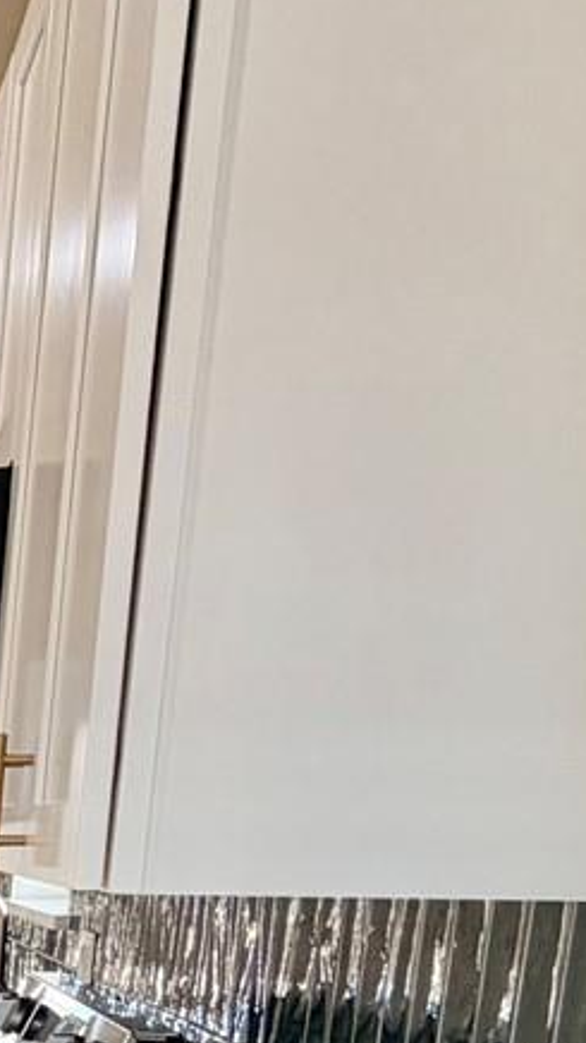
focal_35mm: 56
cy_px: 1024
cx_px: -1143
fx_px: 1548
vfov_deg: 34.2
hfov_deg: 11.7
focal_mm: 2.22
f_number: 2.2
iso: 125
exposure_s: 1/120
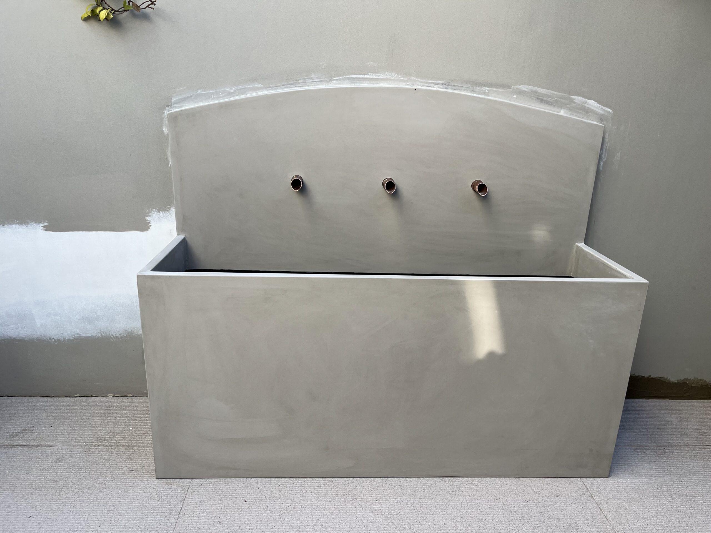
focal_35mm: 26
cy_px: 266
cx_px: 356
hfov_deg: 67.3
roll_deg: -2.3
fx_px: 534
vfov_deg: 53.1
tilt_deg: -18.7
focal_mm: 5.1
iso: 50
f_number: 1.6
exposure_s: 1/333
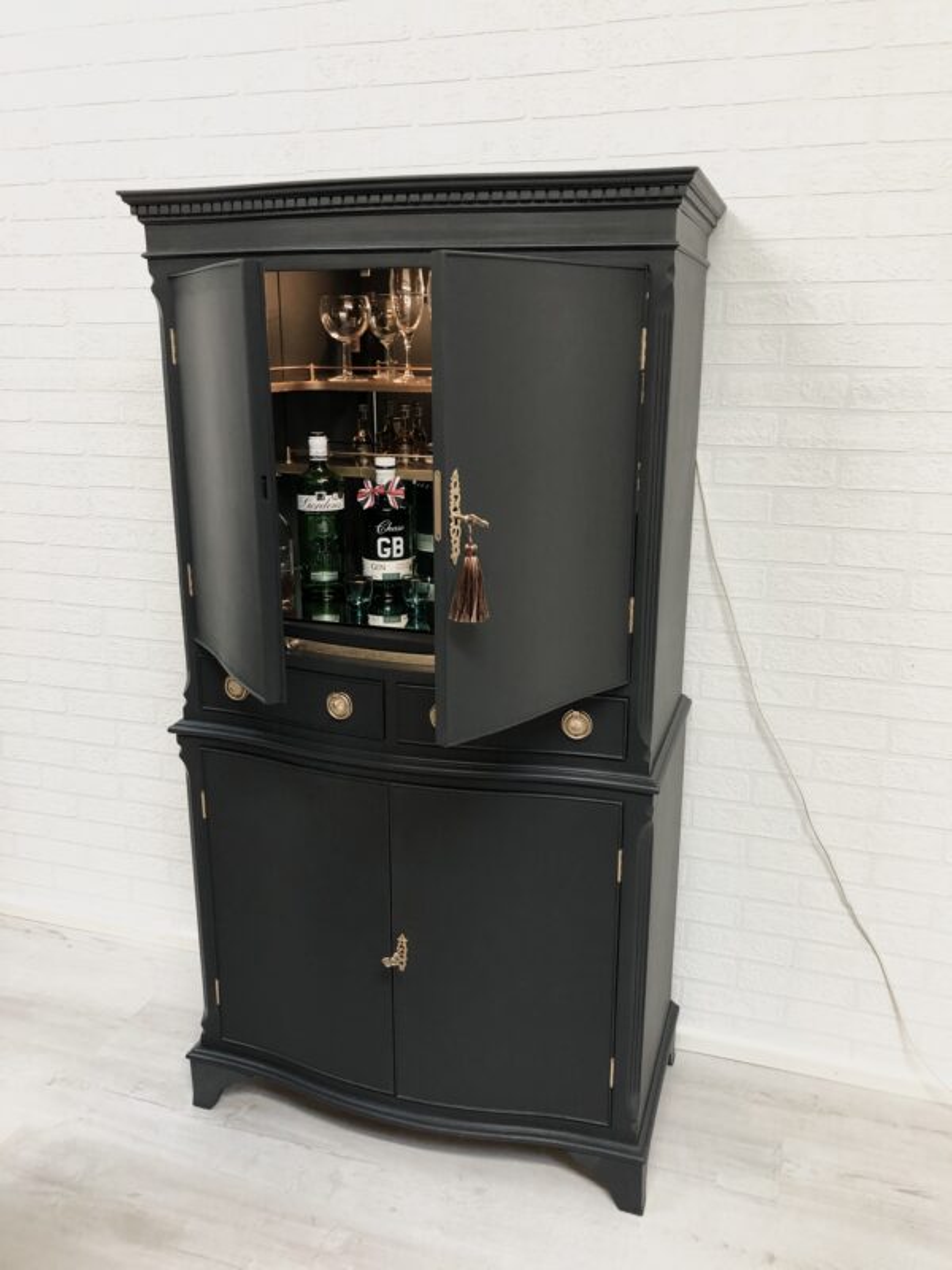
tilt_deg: -15.9
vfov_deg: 63.4
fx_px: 1027
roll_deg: -0.3
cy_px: 635
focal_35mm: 28
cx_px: 476
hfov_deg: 49.7
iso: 40
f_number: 1.8
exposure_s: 1/17
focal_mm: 3.99
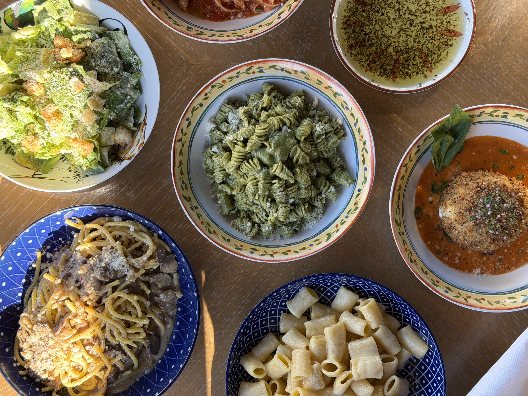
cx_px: 264
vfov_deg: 30.3
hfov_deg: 39.7
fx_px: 732
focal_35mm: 48
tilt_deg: -87.0
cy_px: 198
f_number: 1.78
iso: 64
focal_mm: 6.76
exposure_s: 1/185
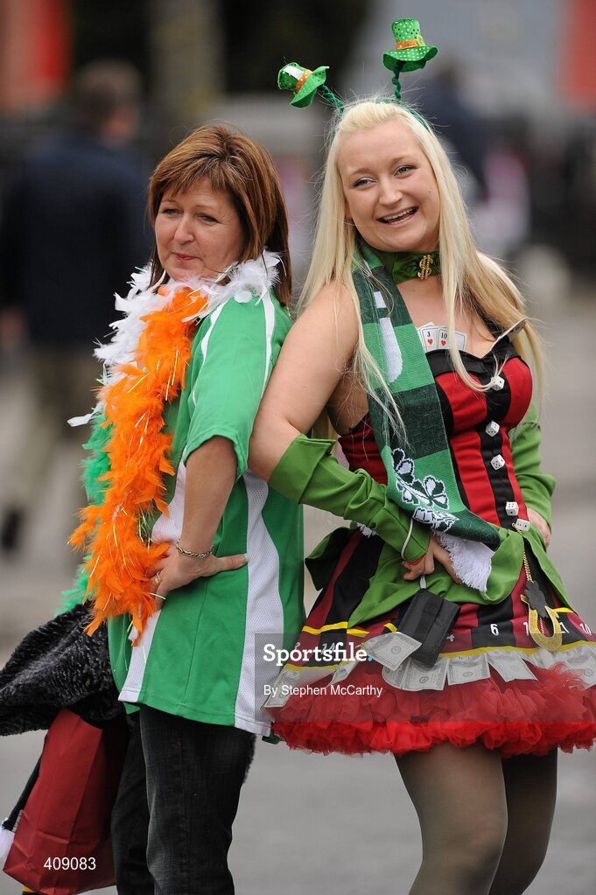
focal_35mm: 300
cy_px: 448
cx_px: 298
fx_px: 7457
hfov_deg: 4.6
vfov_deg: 6.9
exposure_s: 1/800
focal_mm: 300
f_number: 3.5
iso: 320
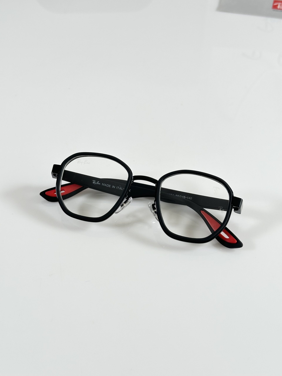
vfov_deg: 39.7
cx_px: 141
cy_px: 188
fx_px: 521
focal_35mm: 48
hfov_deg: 30.3
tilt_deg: -45.9
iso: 64
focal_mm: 6.86
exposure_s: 1/121
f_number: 1.78
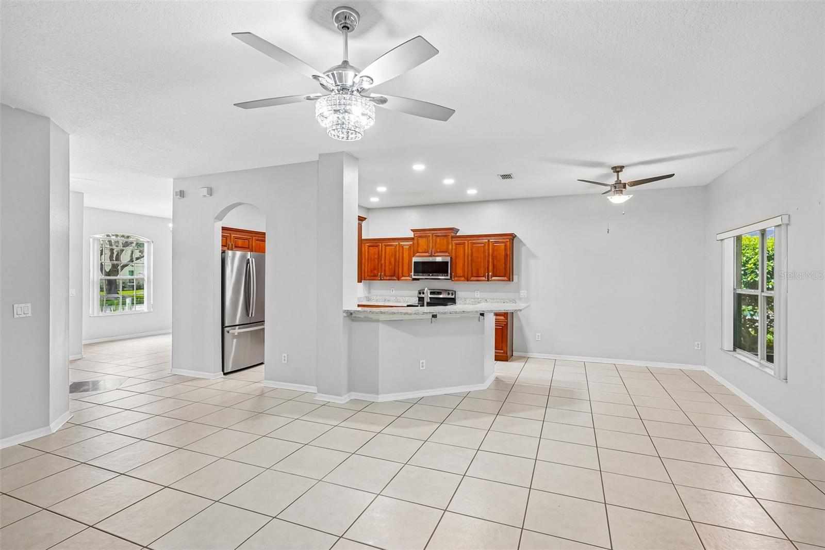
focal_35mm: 17
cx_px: 412
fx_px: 389
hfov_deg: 93.3
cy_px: 275
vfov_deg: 70.4
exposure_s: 1/8
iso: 400
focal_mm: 17
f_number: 9
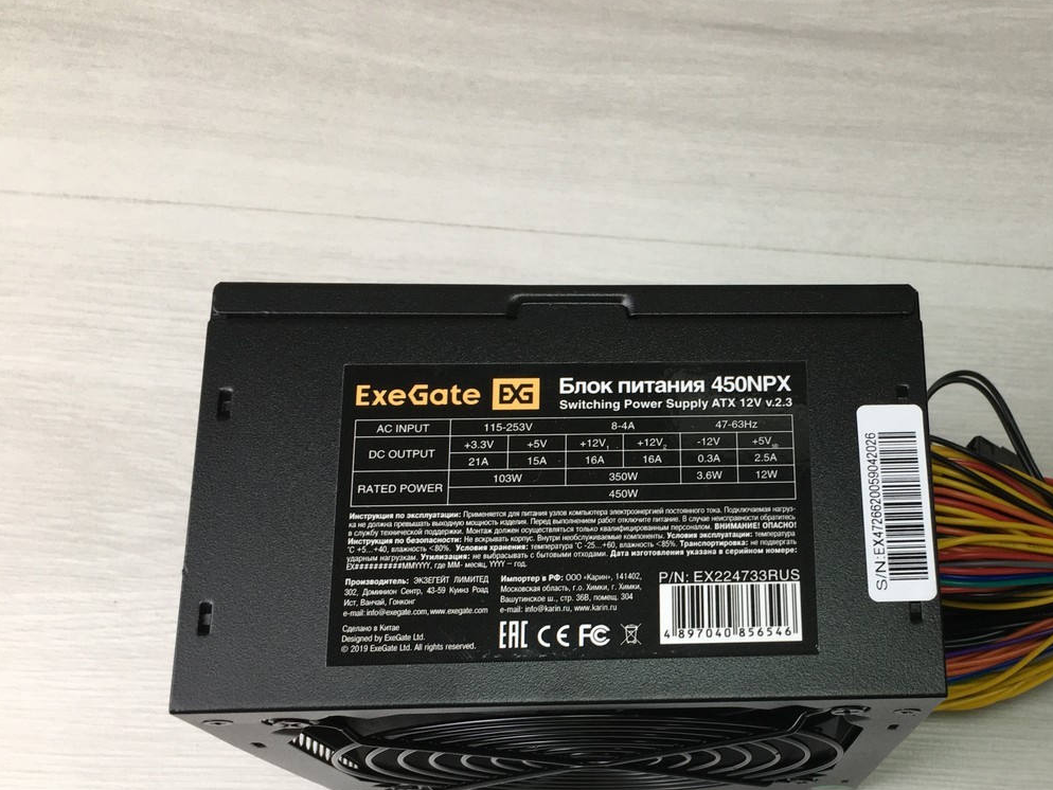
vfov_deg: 33.9
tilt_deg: -73.2
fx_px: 1278
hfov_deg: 43.7
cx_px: 758
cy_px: 560
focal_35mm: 42
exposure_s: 1/100
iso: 40
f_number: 2.2
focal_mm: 4.15
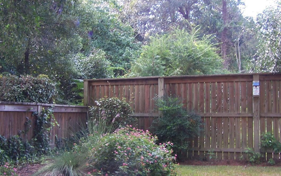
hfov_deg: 34.5
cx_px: 146
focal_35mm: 59
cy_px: 85
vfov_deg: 22.0
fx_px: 452
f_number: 2.8
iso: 80
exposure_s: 1/60
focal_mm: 6.3
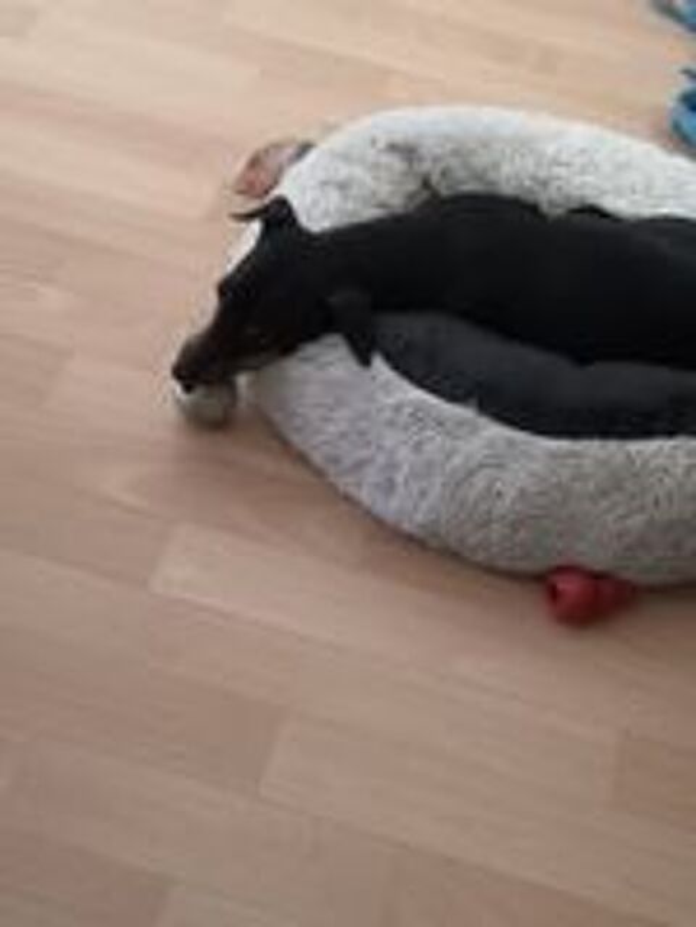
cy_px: 464
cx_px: 348
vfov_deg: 45.8
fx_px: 1099
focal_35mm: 41
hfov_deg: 35.1
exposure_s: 1/12.5
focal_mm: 3.95
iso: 1250
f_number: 1.8
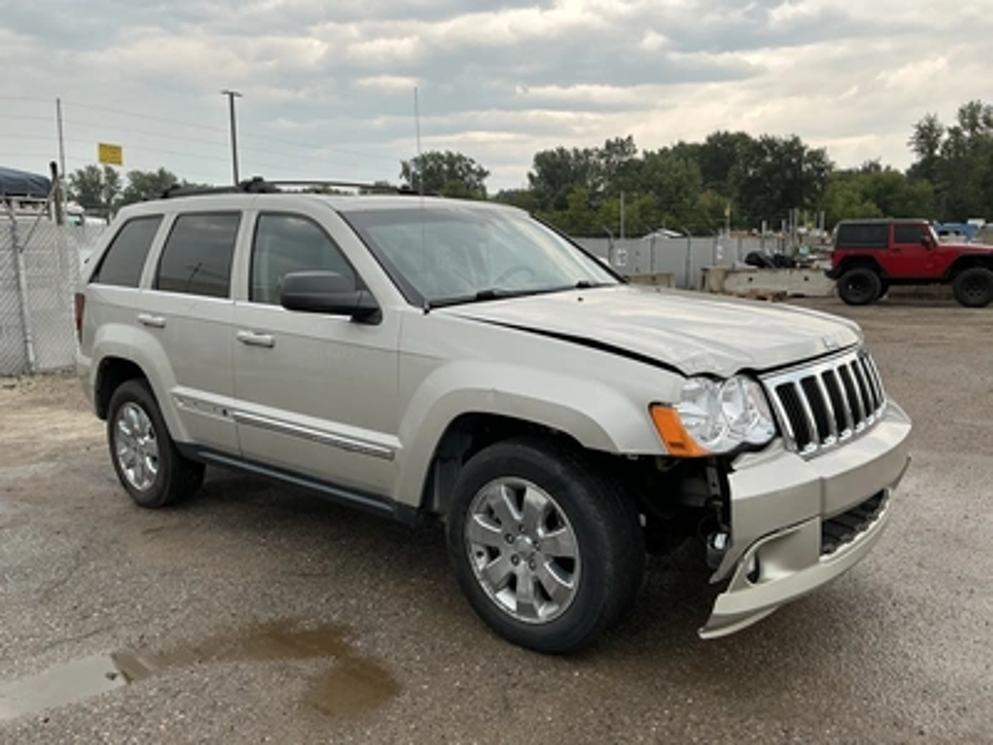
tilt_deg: -6.2
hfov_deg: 63.4
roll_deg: +1.5
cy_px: 372
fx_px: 803
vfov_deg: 49.7
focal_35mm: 28
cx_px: 496
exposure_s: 1/122
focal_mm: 3
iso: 20
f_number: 1.8
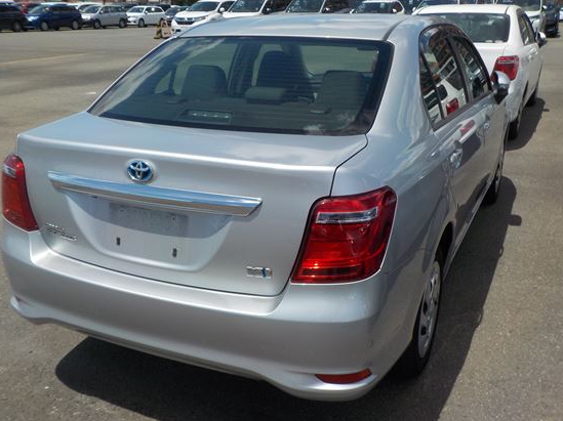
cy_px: 226
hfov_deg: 52.7
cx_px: 275
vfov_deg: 40.6
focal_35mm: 35
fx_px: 569
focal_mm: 4.1
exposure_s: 1/1250
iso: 125
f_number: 3.3
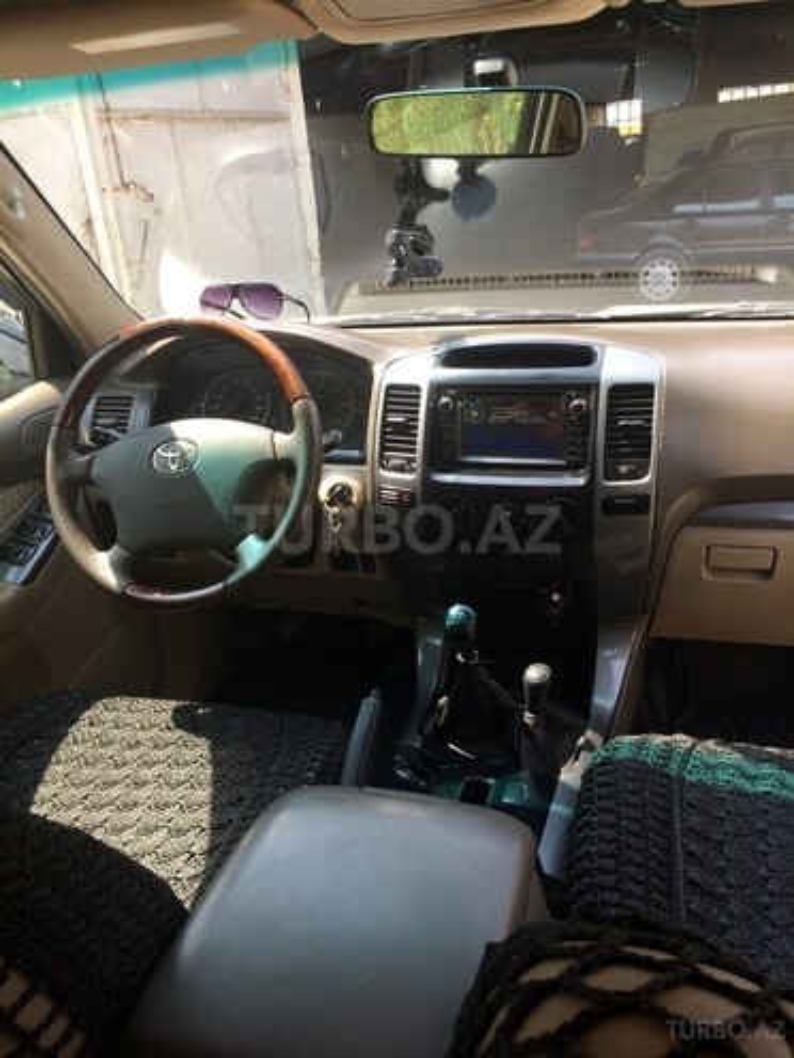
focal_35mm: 29
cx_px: 397
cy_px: 529
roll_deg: +7.4
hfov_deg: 48.2
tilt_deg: -20.5
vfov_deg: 61.7
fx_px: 887
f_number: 2.2
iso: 32
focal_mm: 4.15
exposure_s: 1/203
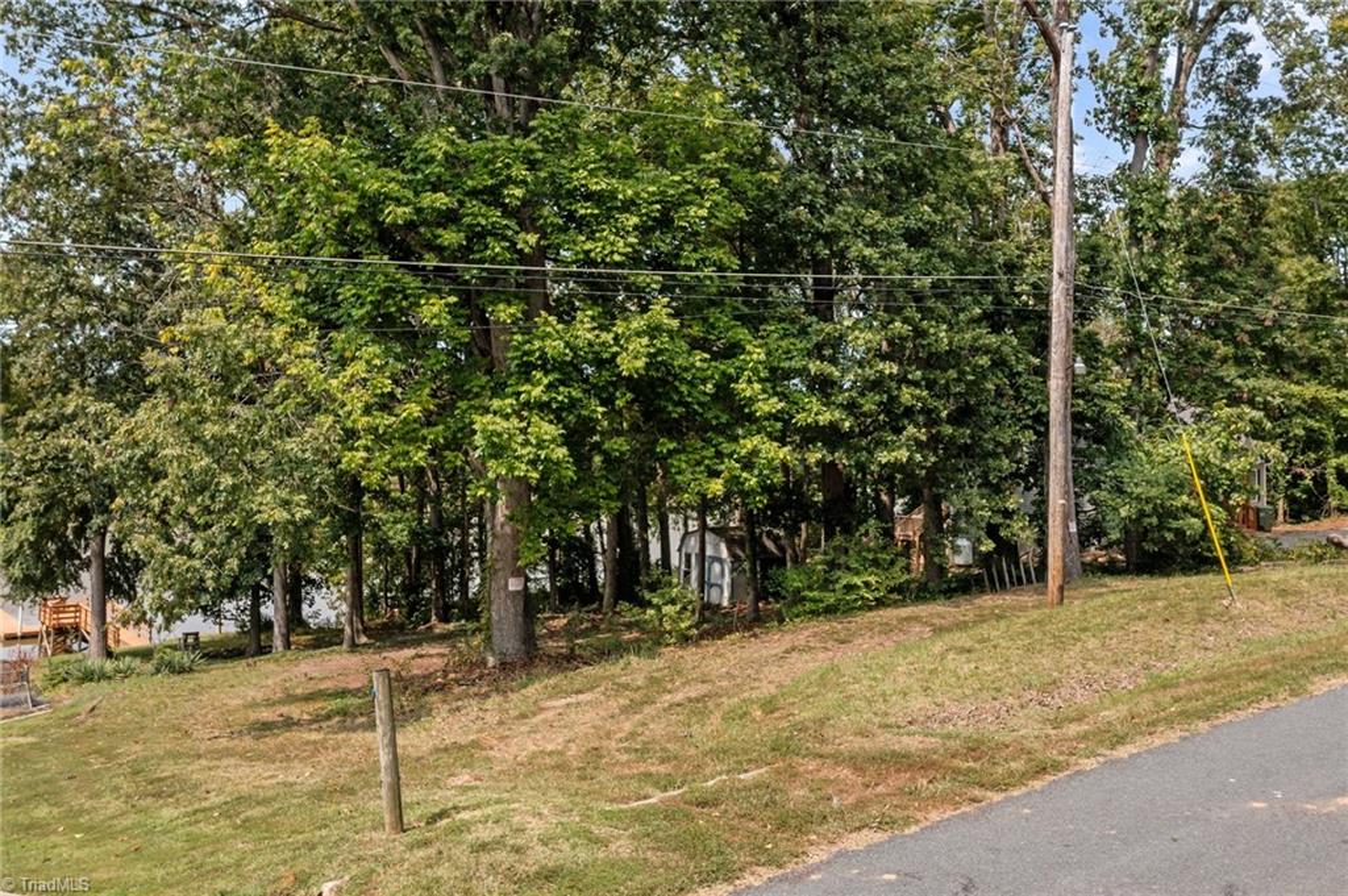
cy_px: 448
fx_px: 1048
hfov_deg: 65.5
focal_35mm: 28
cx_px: 674
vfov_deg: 46.3
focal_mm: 10.26
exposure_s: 1/400
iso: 100
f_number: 5.6
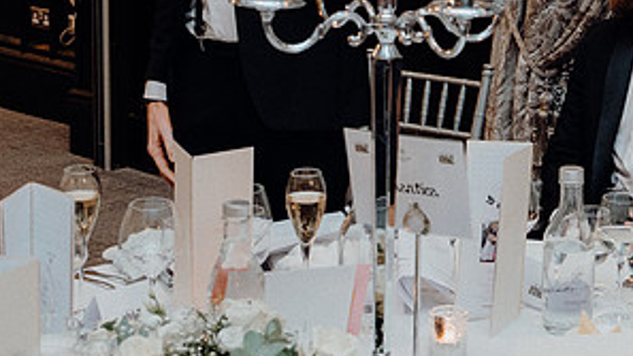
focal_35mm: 94
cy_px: -39
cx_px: 593
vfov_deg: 12.6
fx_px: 1578
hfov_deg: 22.1
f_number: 3.5
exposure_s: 1/160
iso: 2500
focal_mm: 31
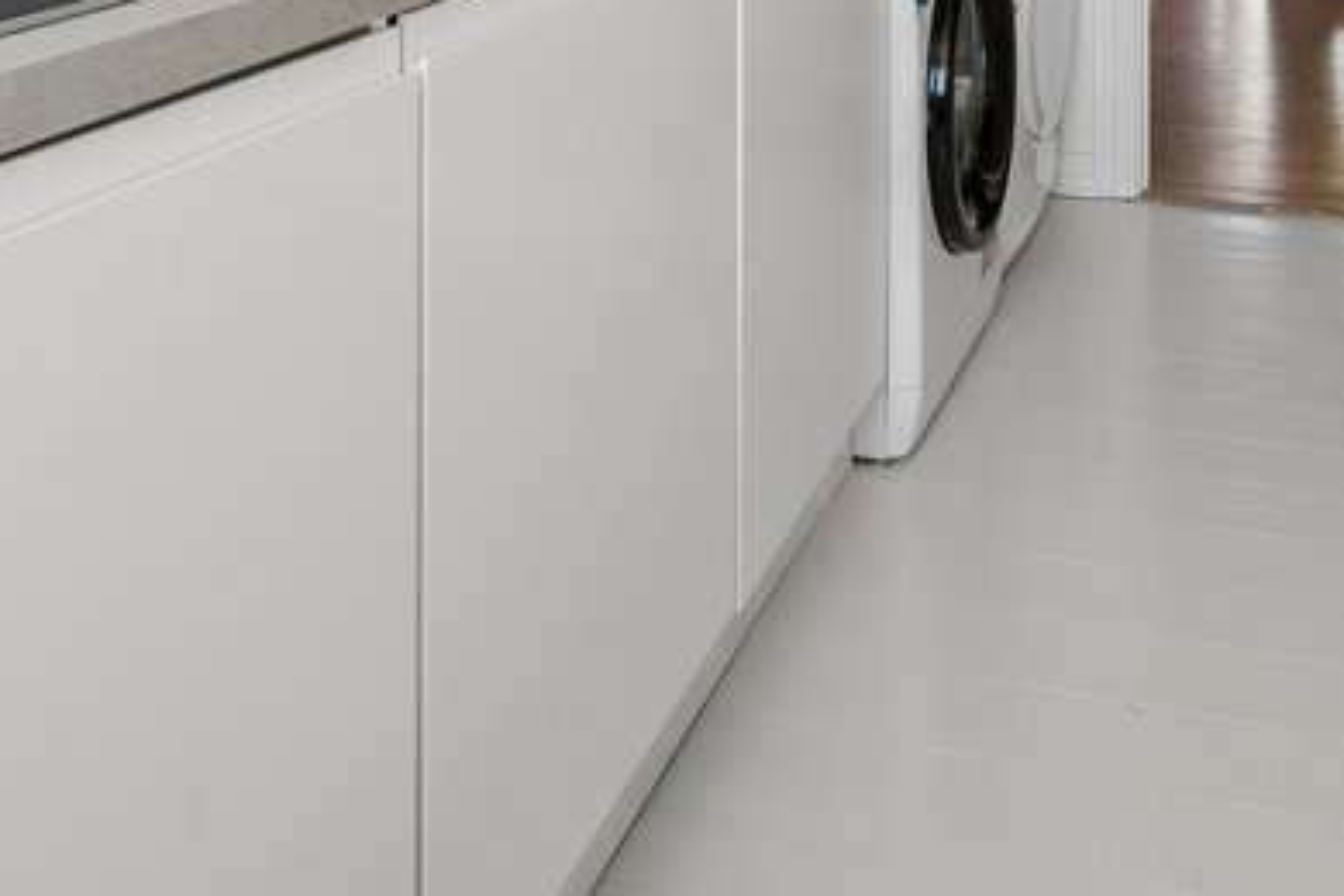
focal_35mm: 42
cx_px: 817
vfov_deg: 26.9
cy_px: -271
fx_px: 1568
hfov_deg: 46.1
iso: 800
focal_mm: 16
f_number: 11
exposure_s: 1/20
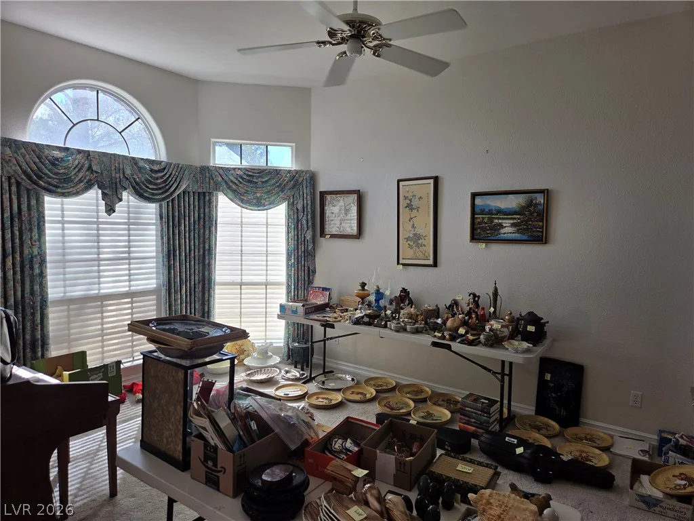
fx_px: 461
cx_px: 347
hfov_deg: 73.9
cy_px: 260
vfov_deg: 58.9
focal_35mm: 23
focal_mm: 5.4
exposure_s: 1/180
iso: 40
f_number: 1.8
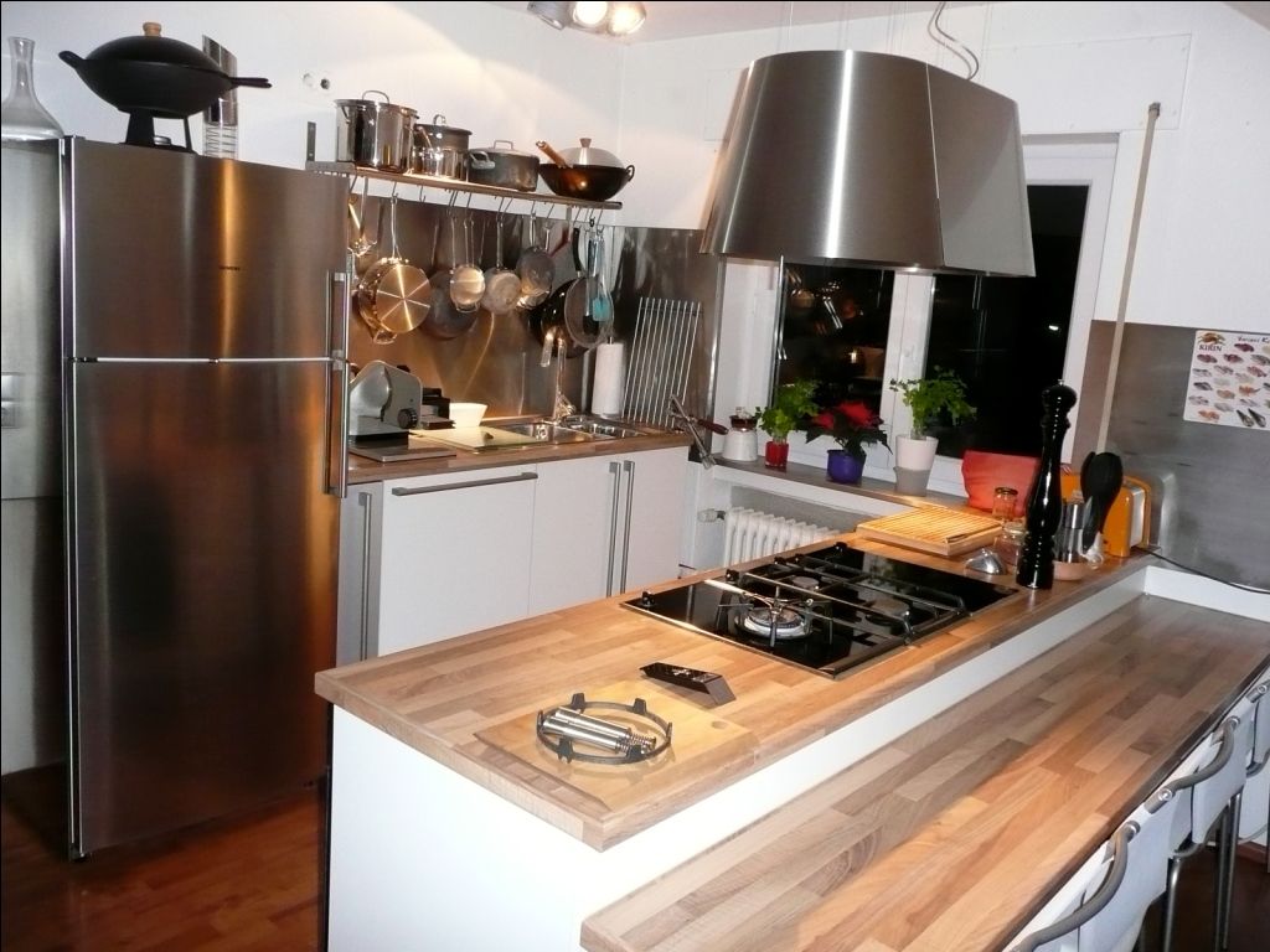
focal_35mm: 28
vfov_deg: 49.7
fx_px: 1027
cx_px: 635
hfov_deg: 63.4
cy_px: 476
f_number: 3.3
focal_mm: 4.6
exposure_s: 1/30
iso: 400
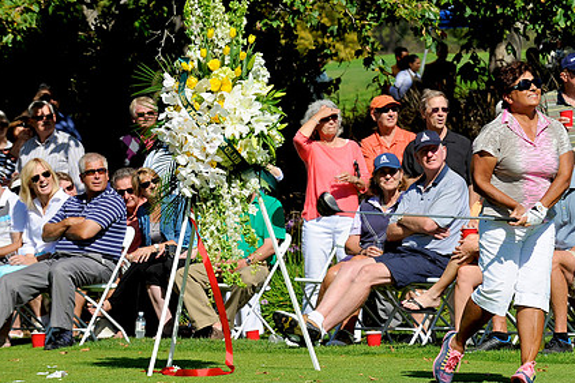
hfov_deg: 7.9
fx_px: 4167
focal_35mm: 261
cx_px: 387
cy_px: 174
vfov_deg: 5.3
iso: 200
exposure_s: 1/320
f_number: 11
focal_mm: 190
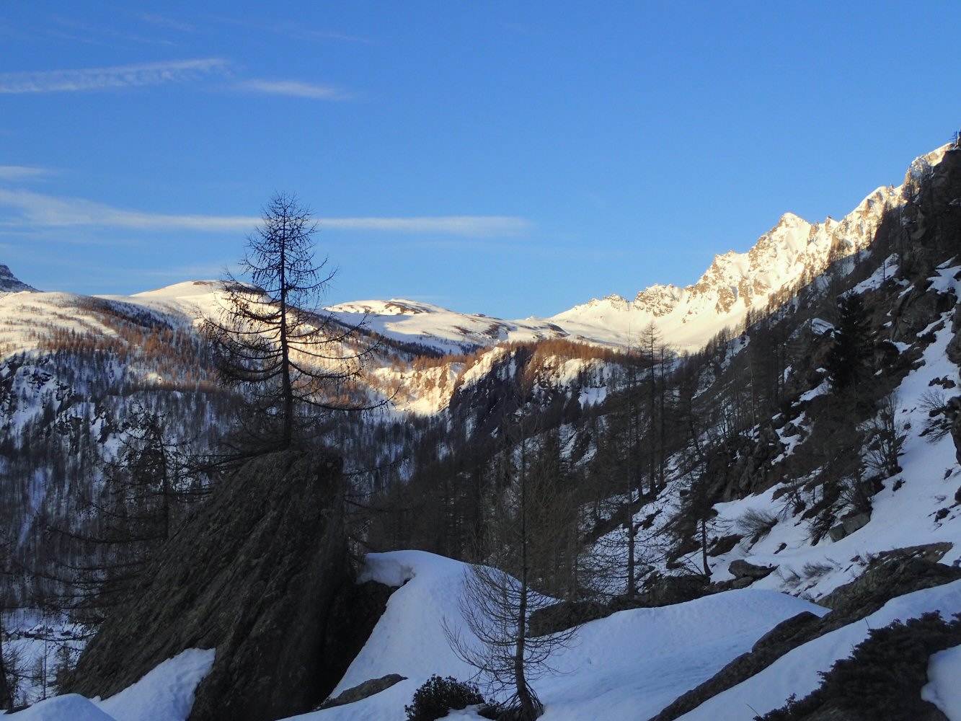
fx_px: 1472
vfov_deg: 27.5
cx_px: 480
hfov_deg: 36.2
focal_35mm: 53
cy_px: 360
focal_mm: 9.61
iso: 100
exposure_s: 1/250
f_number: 4.5
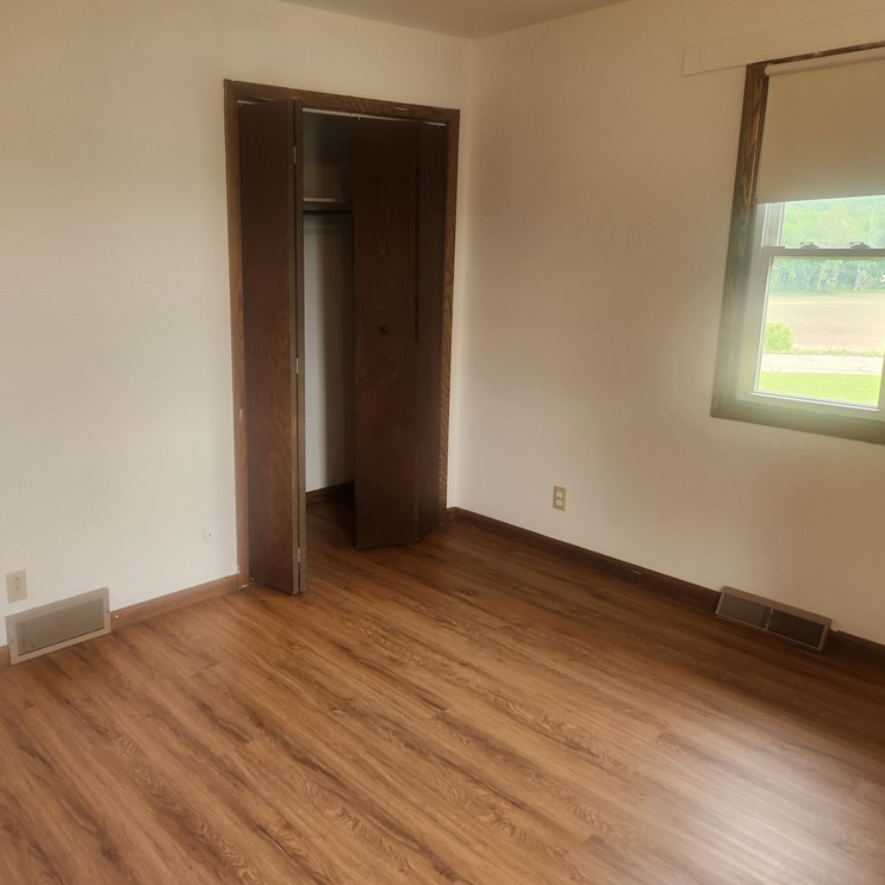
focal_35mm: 28
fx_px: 810
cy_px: 432
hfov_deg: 56.4
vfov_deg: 57.3
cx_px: 314
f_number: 1.8
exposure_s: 1/120
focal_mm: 5.4
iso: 100
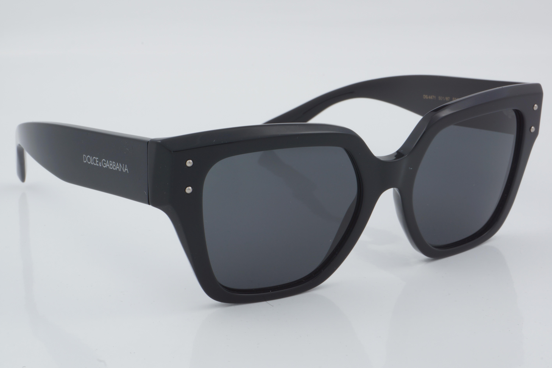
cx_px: 276
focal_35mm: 75
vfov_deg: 18.2
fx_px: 1150
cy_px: 184
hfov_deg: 27.0
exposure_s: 1/4
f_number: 32
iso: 100
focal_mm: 50
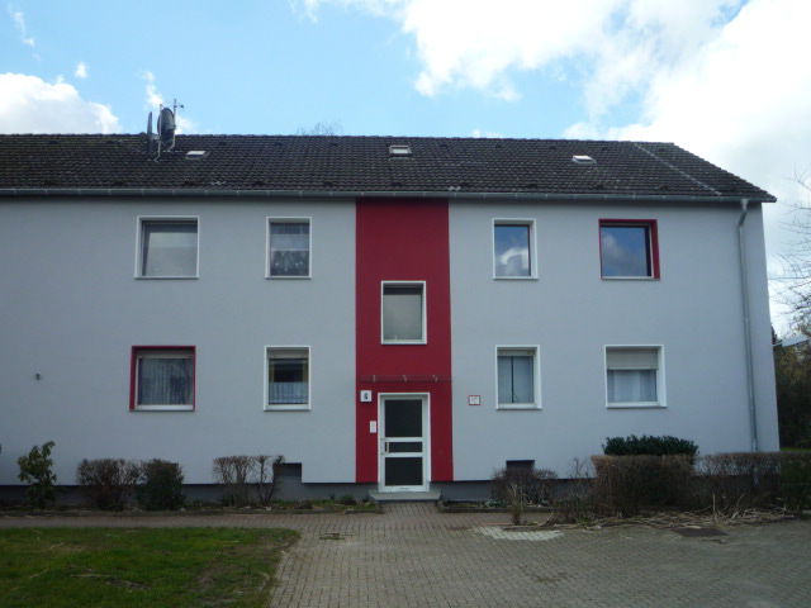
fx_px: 797
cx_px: 406
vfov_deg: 41.8
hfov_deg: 54.0
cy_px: 304
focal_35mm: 34
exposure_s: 1/320
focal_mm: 5.2
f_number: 4
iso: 100
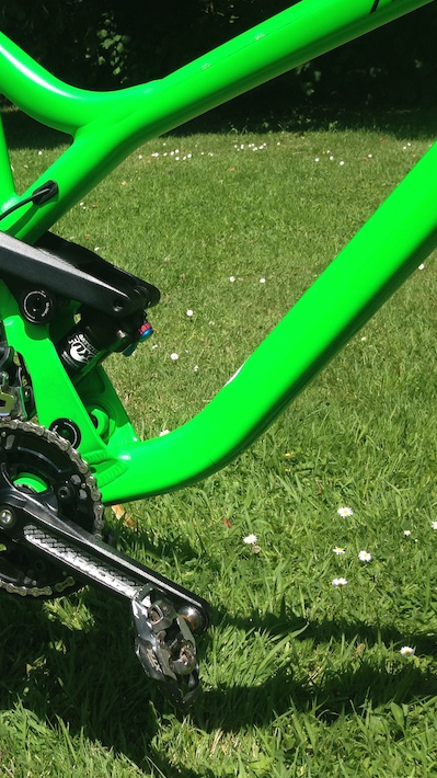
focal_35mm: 55
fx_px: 1134
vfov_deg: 37.8
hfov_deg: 20.6
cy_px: 408
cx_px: -69
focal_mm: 4.28
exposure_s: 1/1175
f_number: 2.4
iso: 50
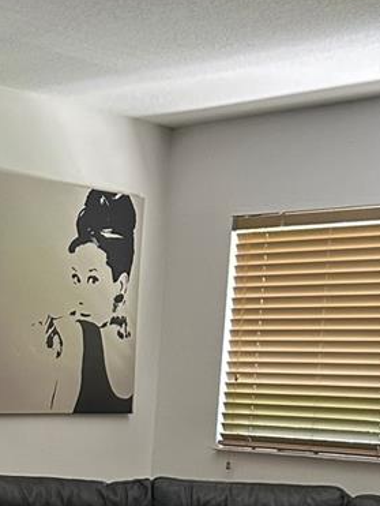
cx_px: 22
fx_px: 1227
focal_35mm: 84
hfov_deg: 17.3
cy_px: 651
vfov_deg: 21.2
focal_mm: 5.7
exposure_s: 1/60
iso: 320
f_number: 1.5
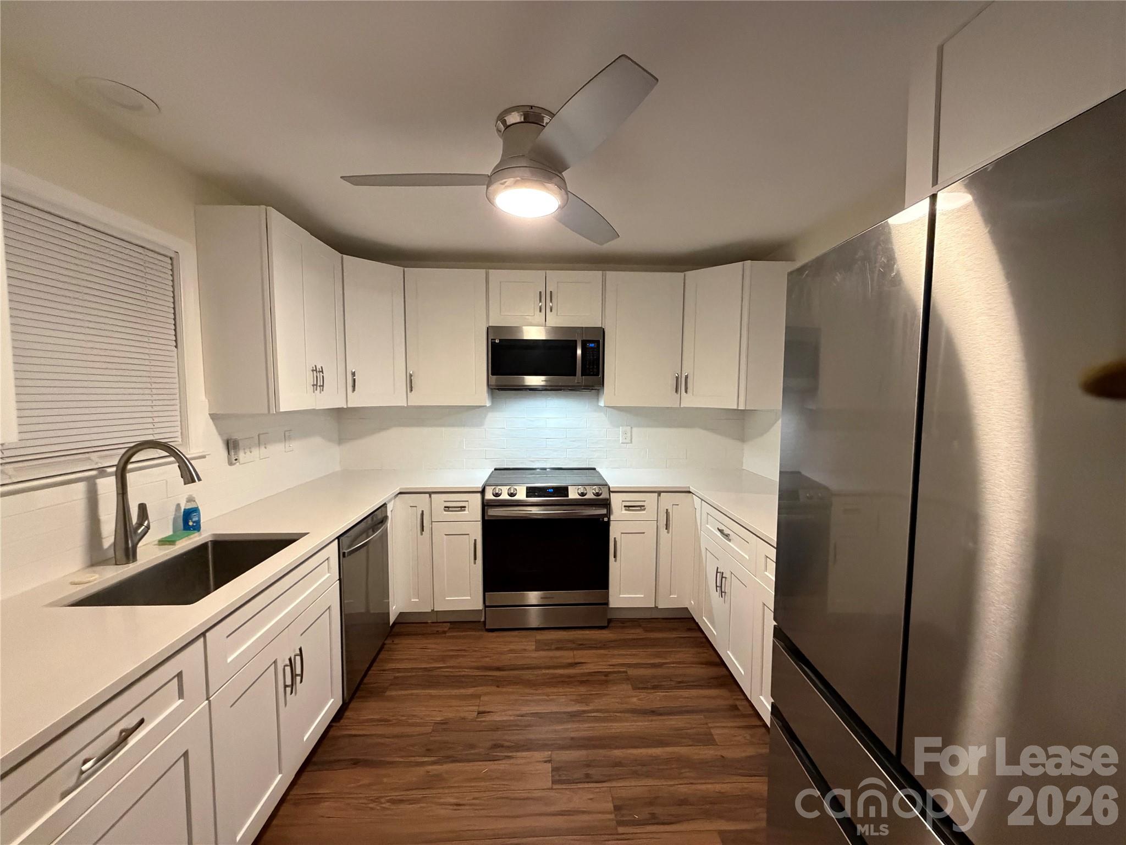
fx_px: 455
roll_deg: -0.5
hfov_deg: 102.1
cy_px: 422
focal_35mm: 14
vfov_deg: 85.7
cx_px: 563
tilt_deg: -3.5
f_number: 2.2
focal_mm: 2.22
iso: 800
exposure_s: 1/60
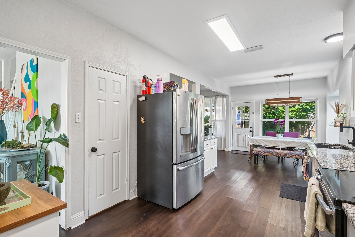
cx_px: 178
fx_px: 168
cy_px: 118
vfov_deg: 70.4
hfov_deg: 93.3
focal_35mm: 17
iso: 400
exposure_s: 1/13
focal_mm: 17
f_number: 8
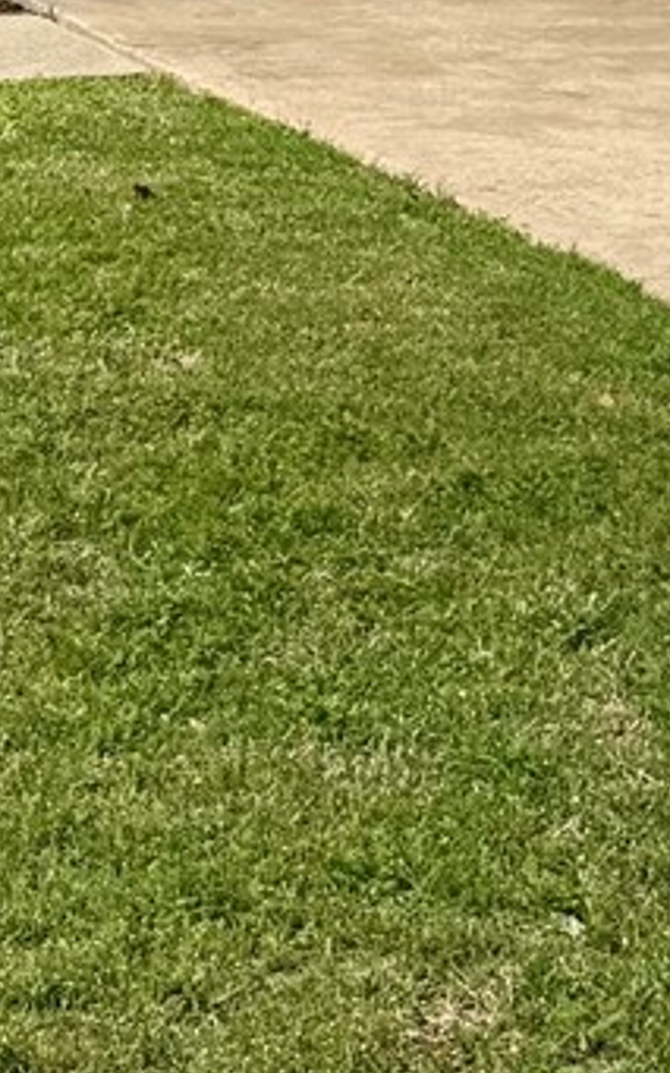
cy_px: -299
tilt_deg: +0.0
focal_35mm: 153
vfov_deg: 13.2
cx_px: -16
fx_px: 4472
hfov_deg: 8.5
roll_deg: -0.5
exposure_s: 1/5814
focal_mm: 6.76
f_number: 1.78
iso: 80
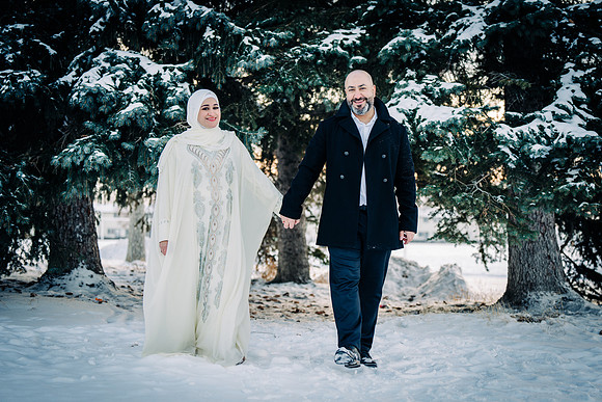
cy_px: 201
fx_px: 1171
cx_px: 301
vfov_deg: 19.5
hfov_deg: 28.8
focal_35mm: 70
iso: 100
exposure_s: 1/125
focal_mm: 70
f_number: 2.8
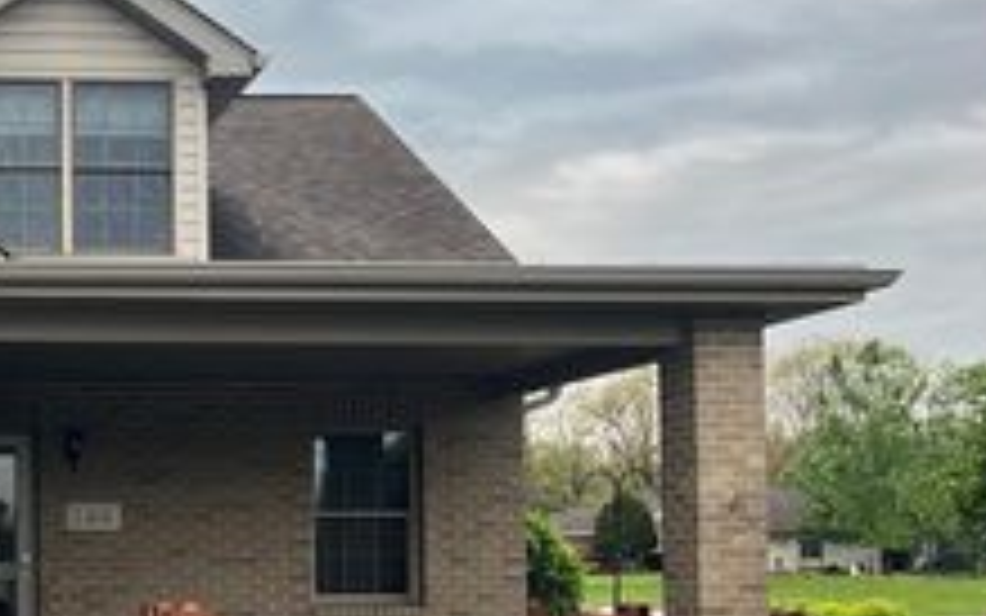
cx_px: -126
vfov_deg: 20.3
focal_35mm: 63
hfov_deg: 29.0
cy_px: 524
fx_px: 1693
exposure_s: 1/121
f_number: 1.6
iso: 50
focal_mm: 5.1
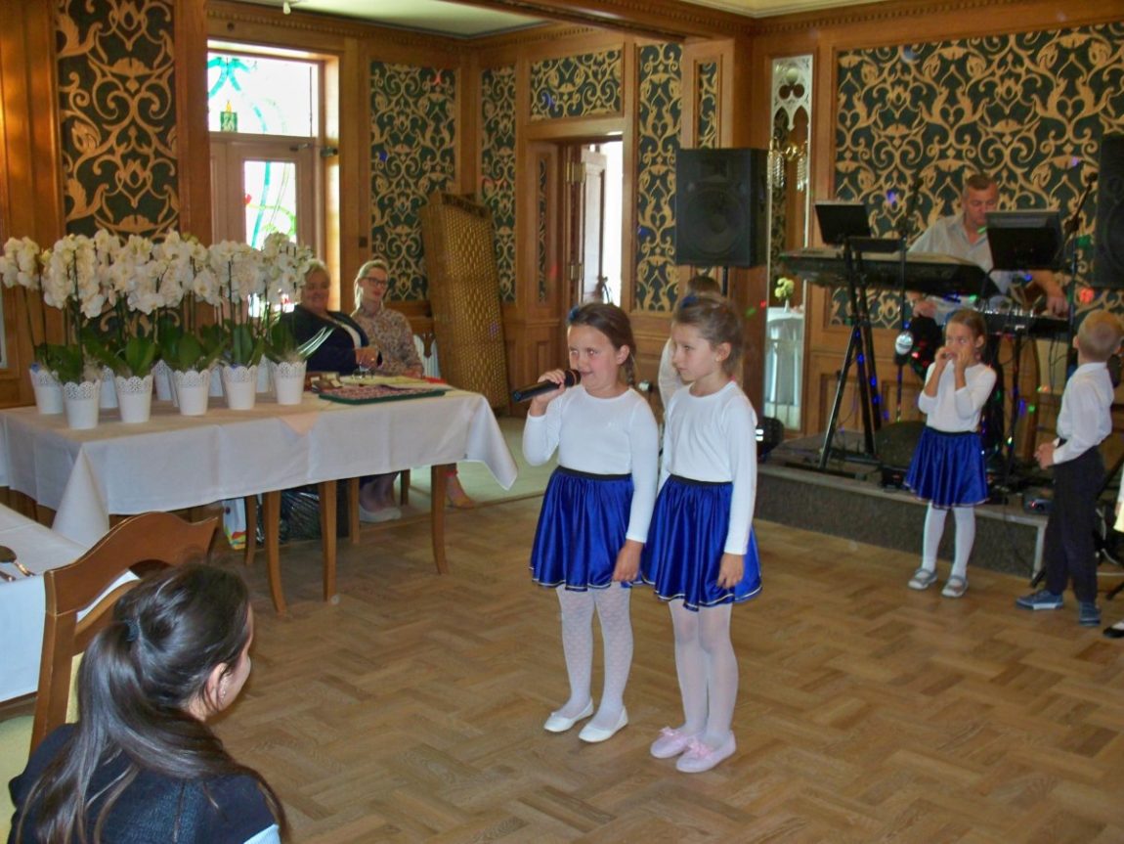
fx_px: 1137
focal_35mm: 35
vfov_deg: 40.7
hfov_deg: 52.6
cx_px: 562
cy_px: 422
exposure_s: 1/30
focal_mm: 7.54
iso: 200
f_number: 2.8
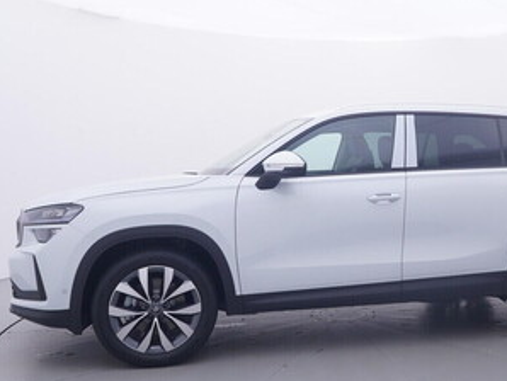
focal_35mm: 40
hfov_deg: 46.1
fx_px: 585
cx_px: 341
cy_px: 198
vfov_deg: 36.1
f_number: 5
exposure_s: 1/80
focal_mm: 15
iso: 200
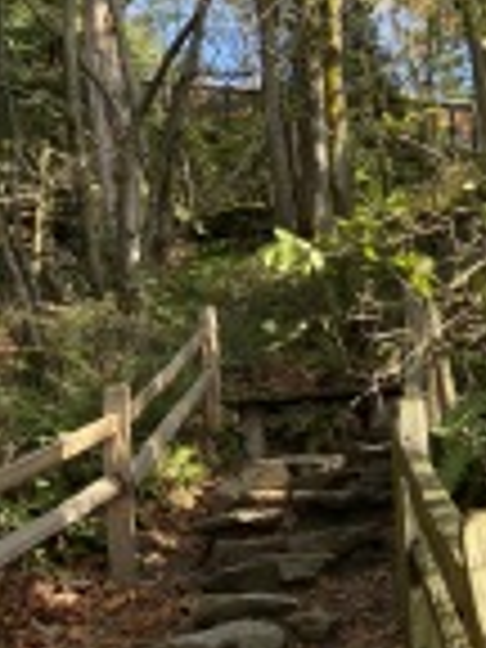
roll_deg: +3.5
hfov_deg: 22.1
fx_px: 1235
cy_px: 99
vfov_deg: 28.5
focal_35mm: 66
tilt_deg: +24.3
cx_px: 360
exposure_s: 1/295
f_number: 1.8
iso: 32
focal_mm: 4.25
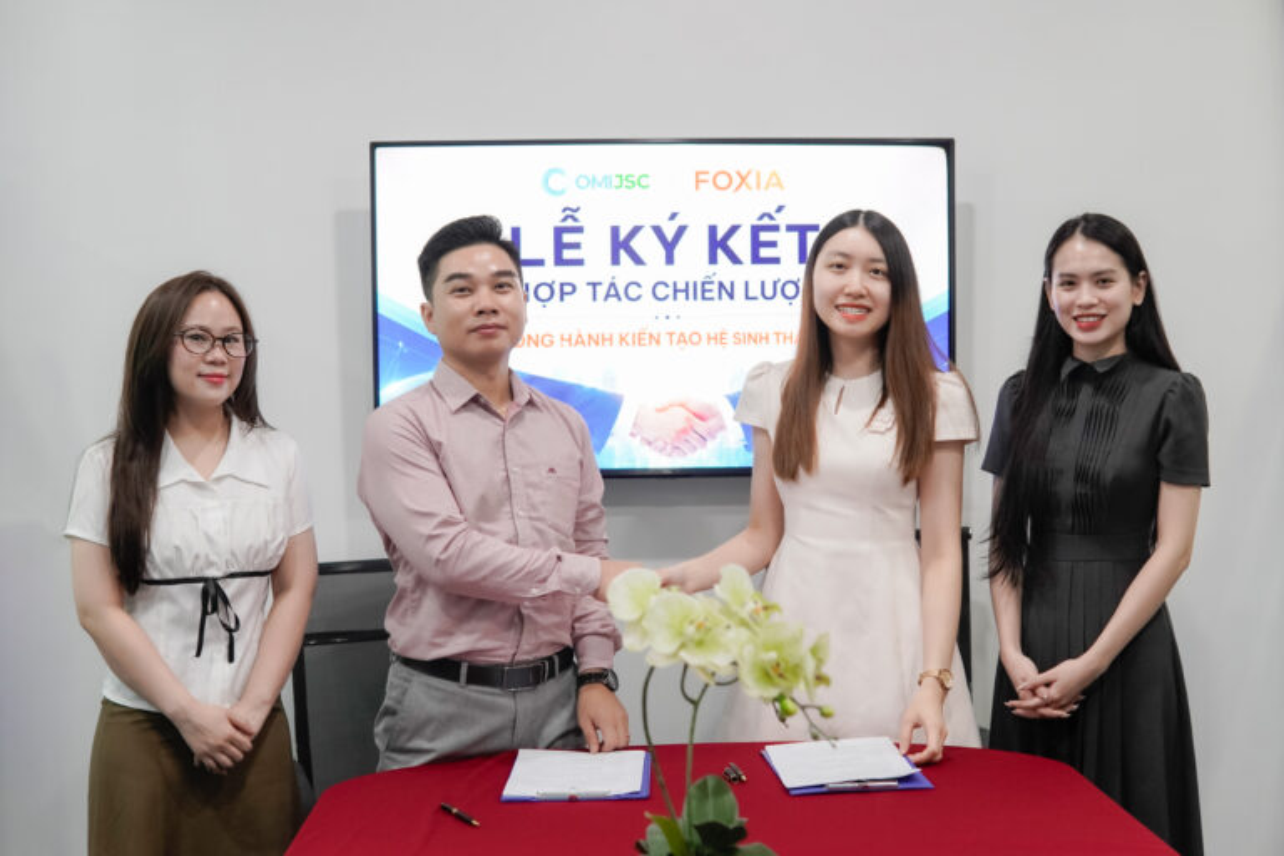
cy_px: 428
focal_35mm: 45
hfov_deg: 43.6
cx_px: 642
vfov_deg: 29.9
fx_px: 1605
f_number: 2.8
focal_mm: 30
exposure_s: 1/100
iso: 640
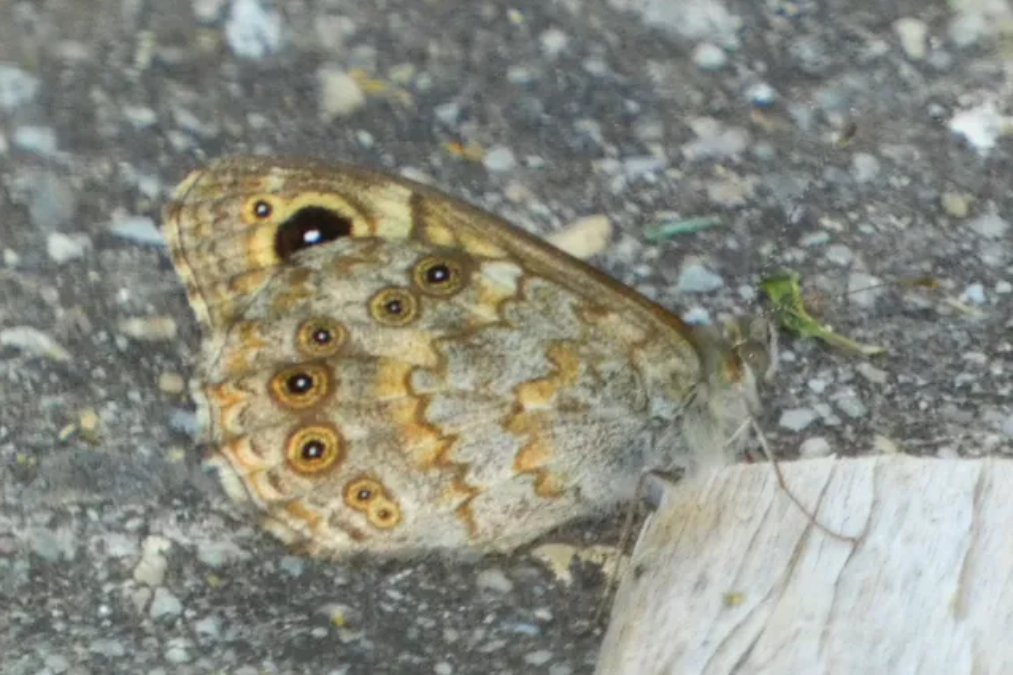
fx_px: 35219
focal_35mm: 1252
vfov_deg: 1.1
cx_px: 506
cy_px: 364
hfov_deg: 1.6
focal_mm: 215
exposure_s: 1/100
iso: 400
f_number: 5.9
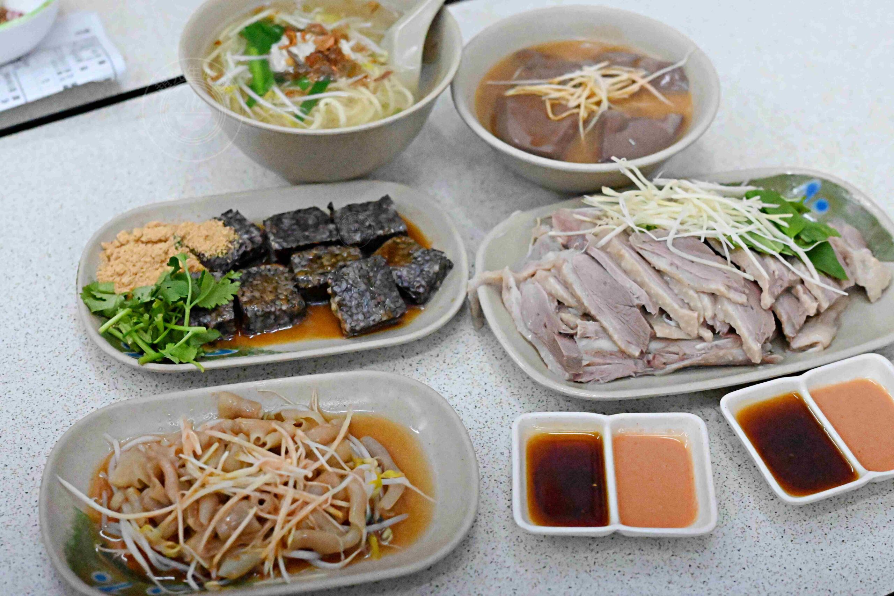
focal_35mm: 75
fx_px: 1862
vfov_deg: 18.2
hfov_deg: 27.0
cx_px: 447
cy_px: 298
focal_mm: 50
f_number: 3.2
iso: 16000
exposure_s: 1/4000
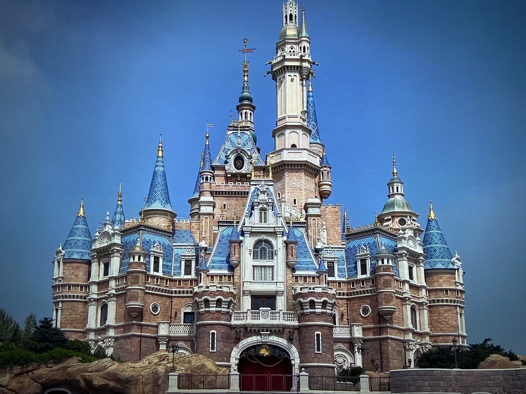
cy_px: 197
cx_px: 263
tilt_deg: +17.3
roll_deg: -2.2
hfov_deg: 67.3
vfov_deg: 53.1
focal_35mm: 26
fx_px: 395
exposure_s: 1/96
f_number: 1.8
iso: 125
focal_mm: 4.25
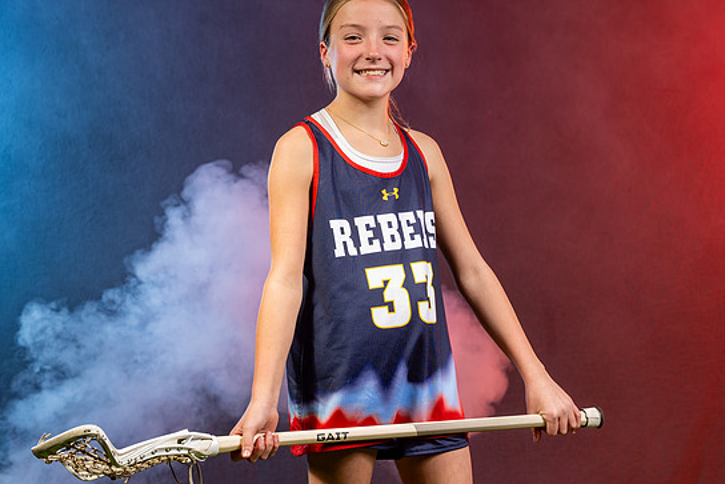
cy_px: 239
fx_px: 2598
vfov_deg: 10.6
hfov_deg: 15.9
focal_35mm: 129
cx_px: 387
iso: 64
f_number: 6.3
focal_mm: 92
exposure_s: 1/200
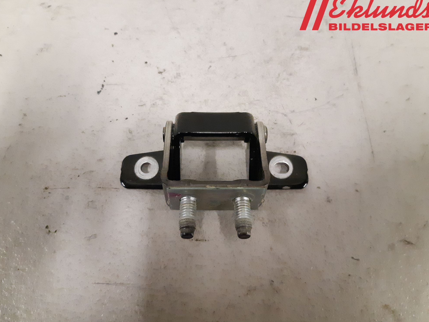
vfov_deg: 51.4
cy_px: 161
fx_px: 335
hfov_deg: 65.3
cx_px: 210
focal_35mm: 27
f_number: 1.7
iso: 800
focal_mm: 3.93
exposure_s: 1/148
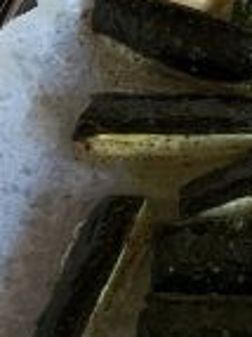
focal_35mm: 109
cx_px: 492
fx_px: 1060
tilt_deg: -52.4
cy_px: -94
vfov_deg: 17.1
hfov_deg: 12.1
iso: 250
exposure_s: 1/60
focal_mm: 4.25
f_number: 1.8
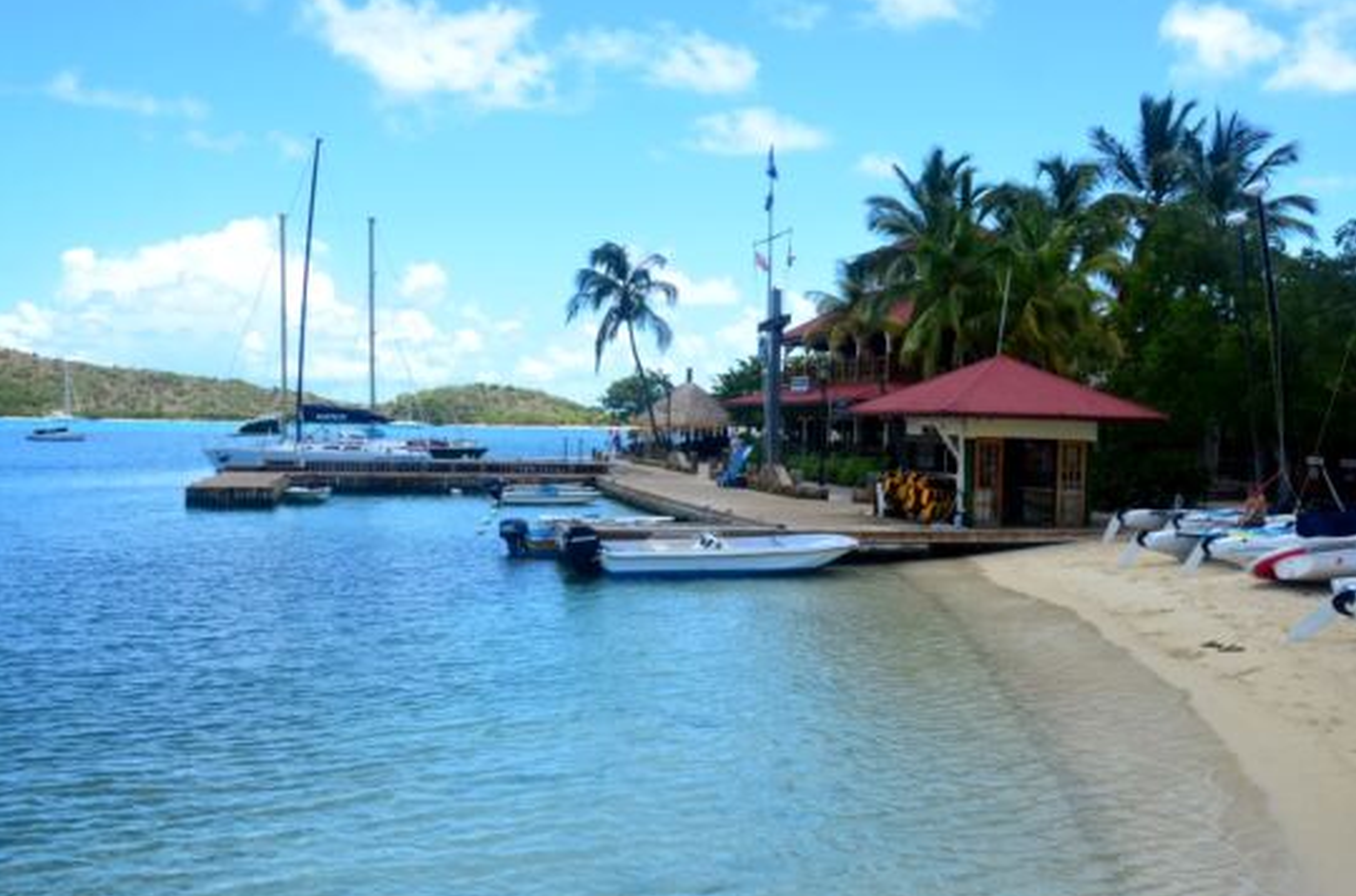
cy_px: 501
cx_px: 716
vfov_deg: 40.8
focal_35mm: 32
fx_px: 1202
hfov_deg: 58.8
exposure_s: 1/80
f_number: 16
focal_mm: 18
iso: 200
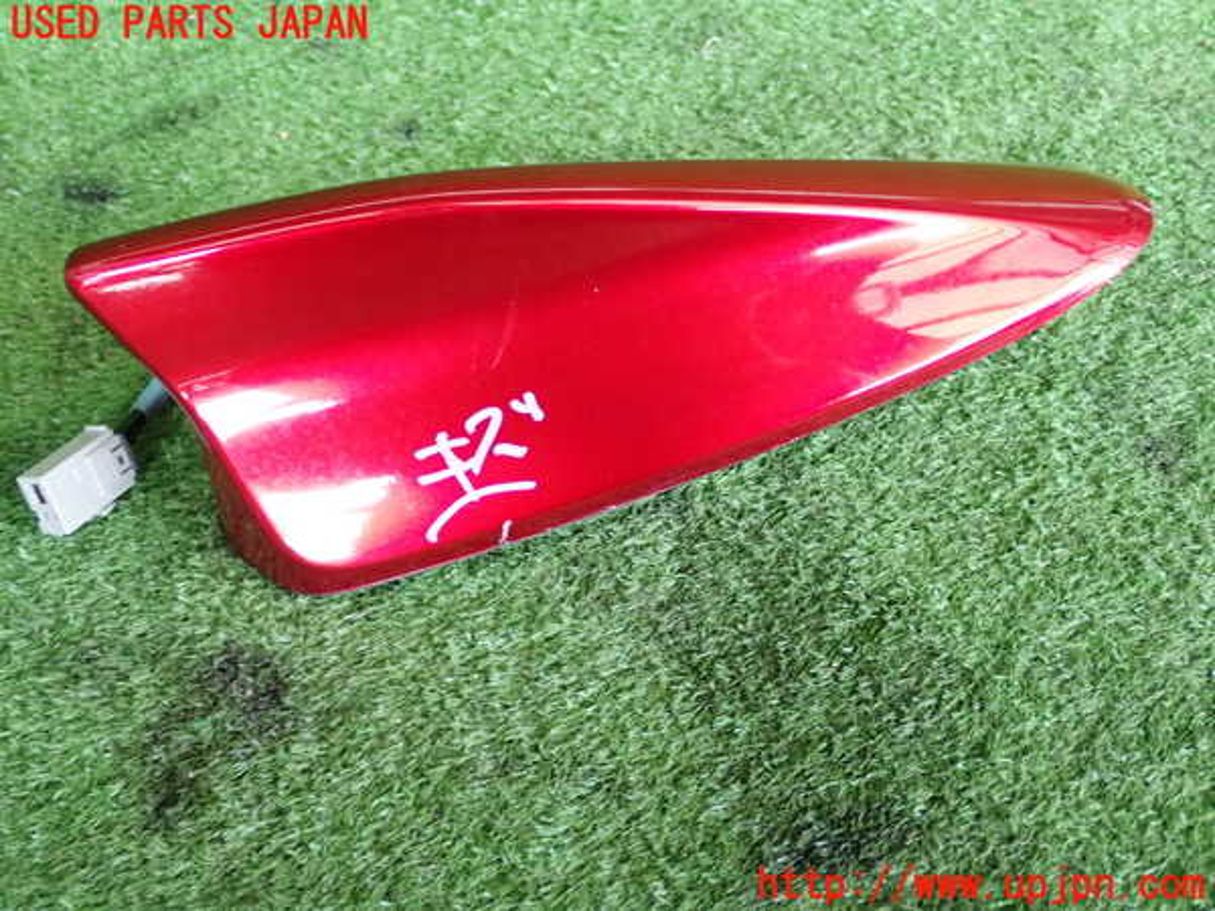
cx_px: 608
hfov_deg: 45.8
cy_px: 456
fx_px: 1439
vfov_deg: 35.1
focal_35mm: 41
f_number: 2.8
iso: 250
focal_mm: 7.31
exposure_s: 1/40
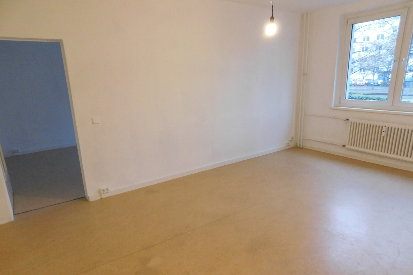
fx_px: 275
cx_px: 206
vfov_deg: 53.0
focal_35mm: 24
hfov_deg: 73.7
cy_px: 154
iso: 400
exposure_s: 1/25
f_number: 3
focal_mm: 4
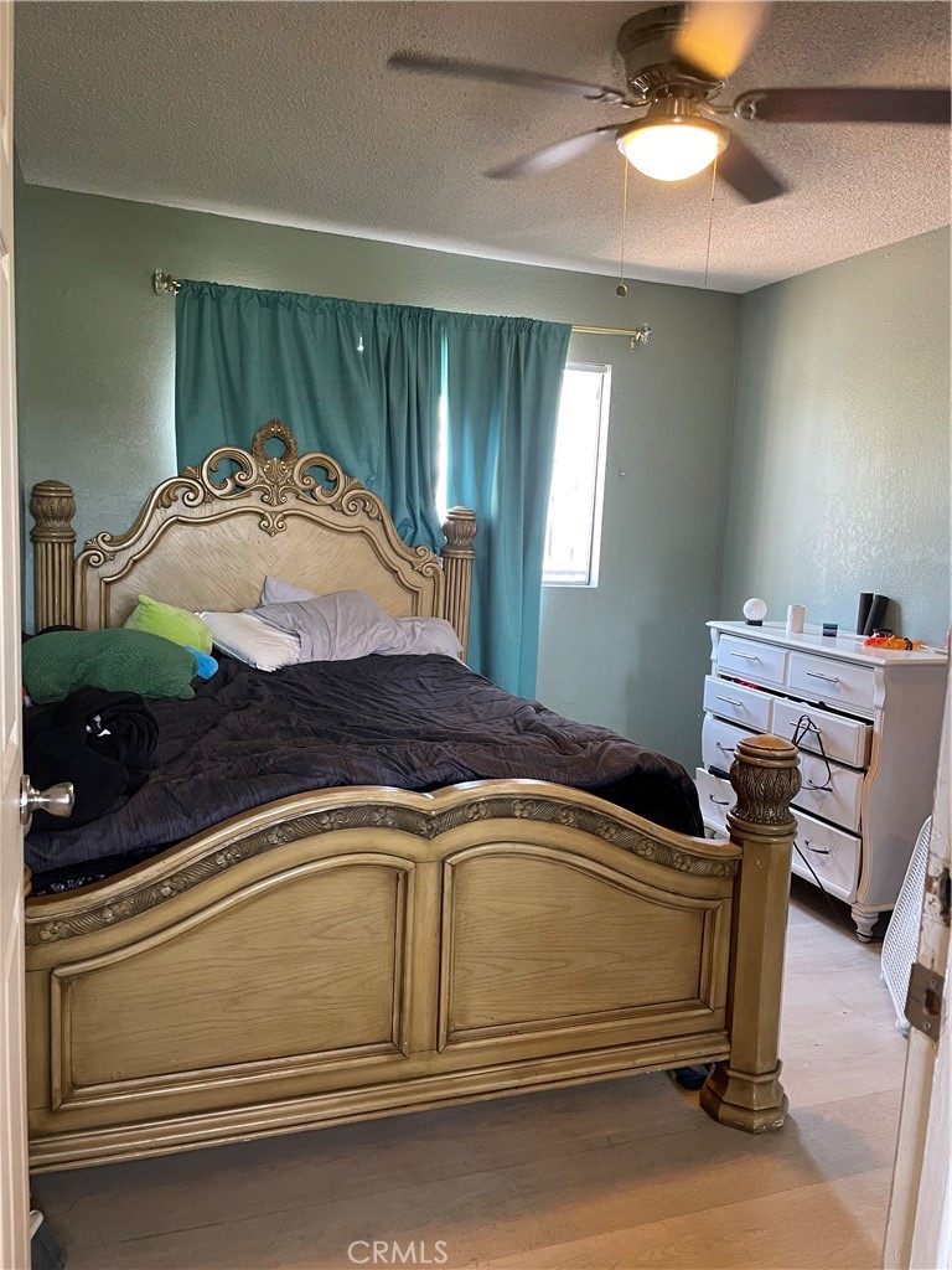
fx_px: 953
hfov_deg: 53.1
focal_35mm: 26
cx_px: 476
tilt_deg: -5.4
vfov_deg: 67.3
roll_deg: -2.3
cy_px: 635
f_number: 1.6
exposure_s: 1/60
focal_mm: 4.2
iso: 250
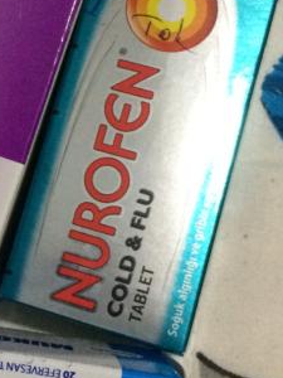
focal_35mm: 89
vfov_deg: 21.9
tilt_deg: -61.7
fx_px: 970
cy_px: 117
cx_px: -67
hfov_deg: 15.9
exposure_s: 1/25
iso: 250
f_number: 2.2
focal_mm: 4.15
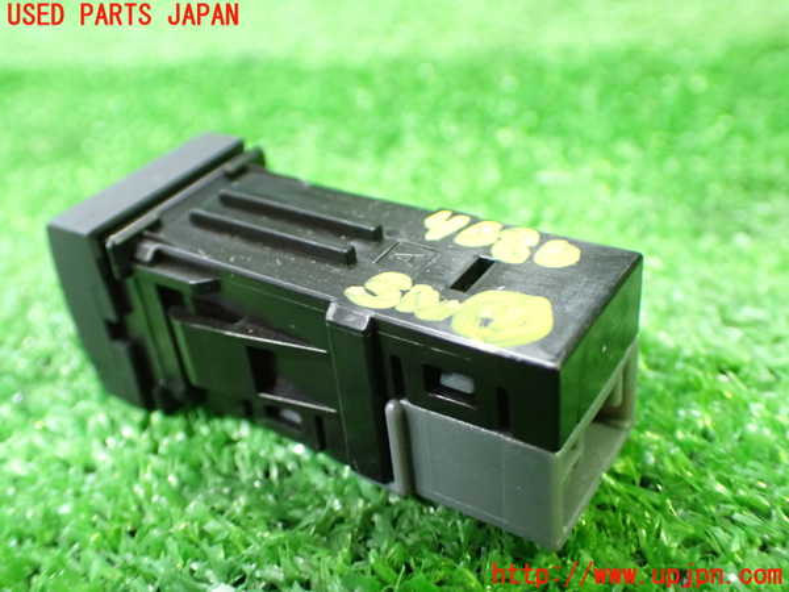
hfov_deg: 49.0
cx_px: 394
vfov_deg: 37.7
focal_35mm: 38
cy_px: 296
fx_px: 866
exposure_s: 1/40
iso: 1250
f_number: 2.7
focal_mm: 6.83
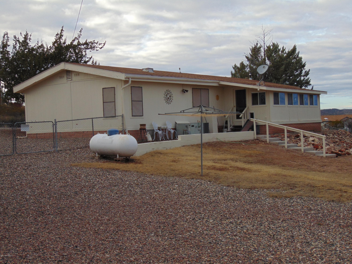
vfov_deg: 29.1
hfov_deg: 38.2
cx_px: 176
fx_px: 508
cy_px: 132
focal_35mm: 50
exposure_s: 1/640
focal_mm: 9
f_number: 3.5
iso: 80
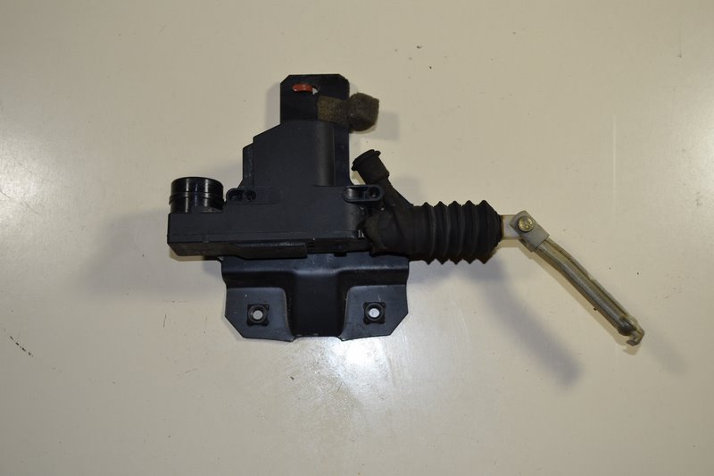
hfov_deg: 43.6
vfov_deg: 29.9
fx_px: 892
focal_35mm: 45
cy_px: 238
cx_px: 357
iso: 220
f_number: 4.5
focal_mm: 30
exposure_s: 1/80
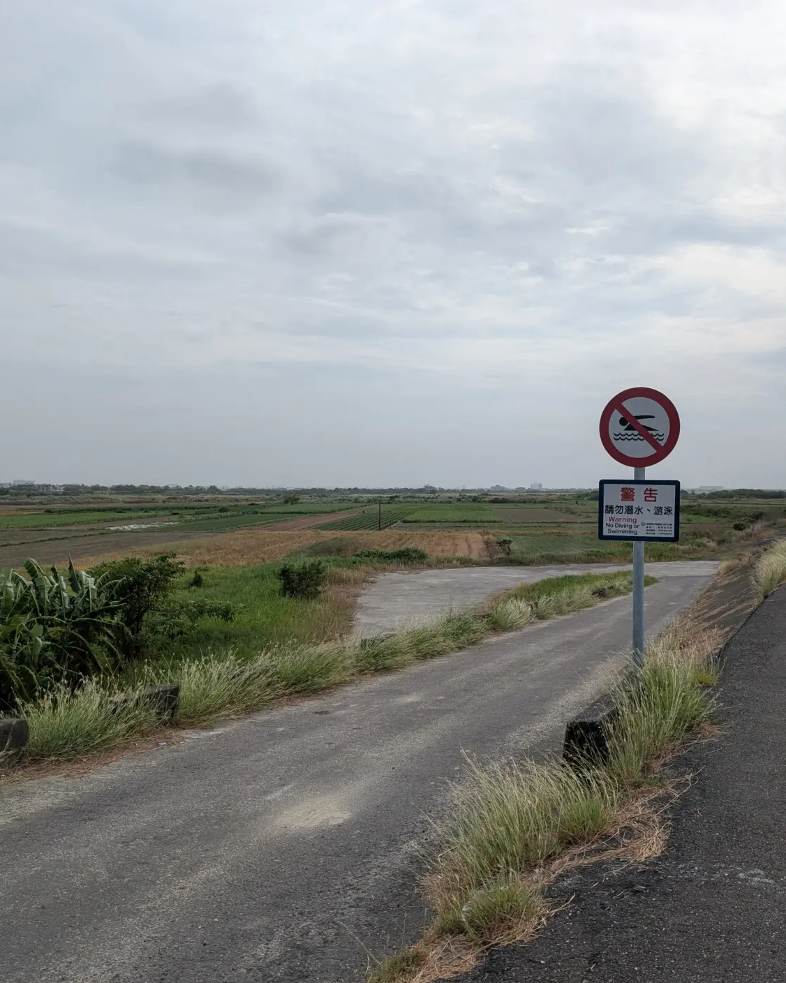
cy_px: 504
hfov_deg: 45.1
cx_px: 527
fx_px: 931
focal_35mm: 32
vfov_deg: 55.7
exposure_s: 1/1961
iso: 22
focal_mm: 6.9
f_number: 1.68
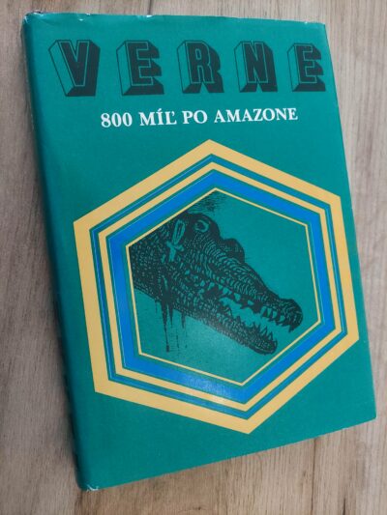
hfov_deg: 56.8
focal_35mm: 24
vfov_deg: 71.6
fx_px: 358
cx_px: 194
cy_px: 258
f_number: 1.8
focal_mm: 5.23
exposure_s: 1/25
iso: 400
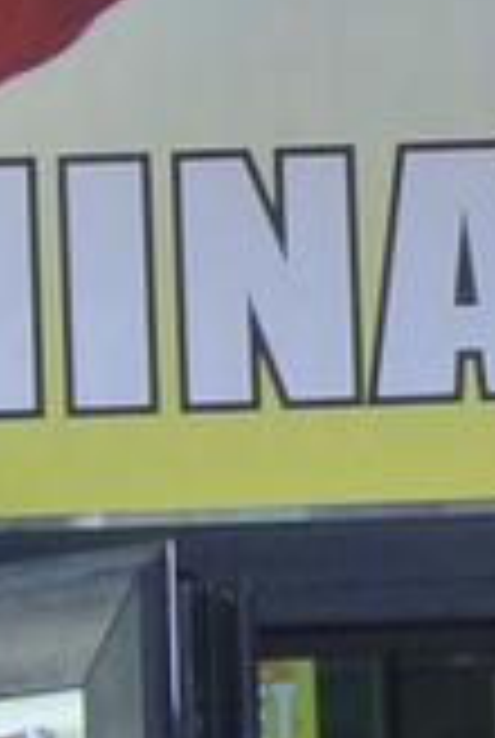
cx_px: 608
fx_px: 12137
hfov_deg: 2.3
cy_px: 0
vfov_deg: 3.5
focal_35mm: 591
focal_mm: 30
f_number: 5.6
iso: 560
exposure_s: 1/320
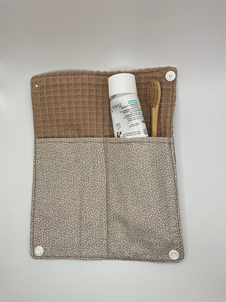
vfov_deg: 61.7
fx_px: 252
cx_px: 113
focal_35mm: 29
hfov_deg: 48.2
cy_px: 151
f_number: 1.8
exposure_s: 1/320
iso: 25
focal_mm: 3
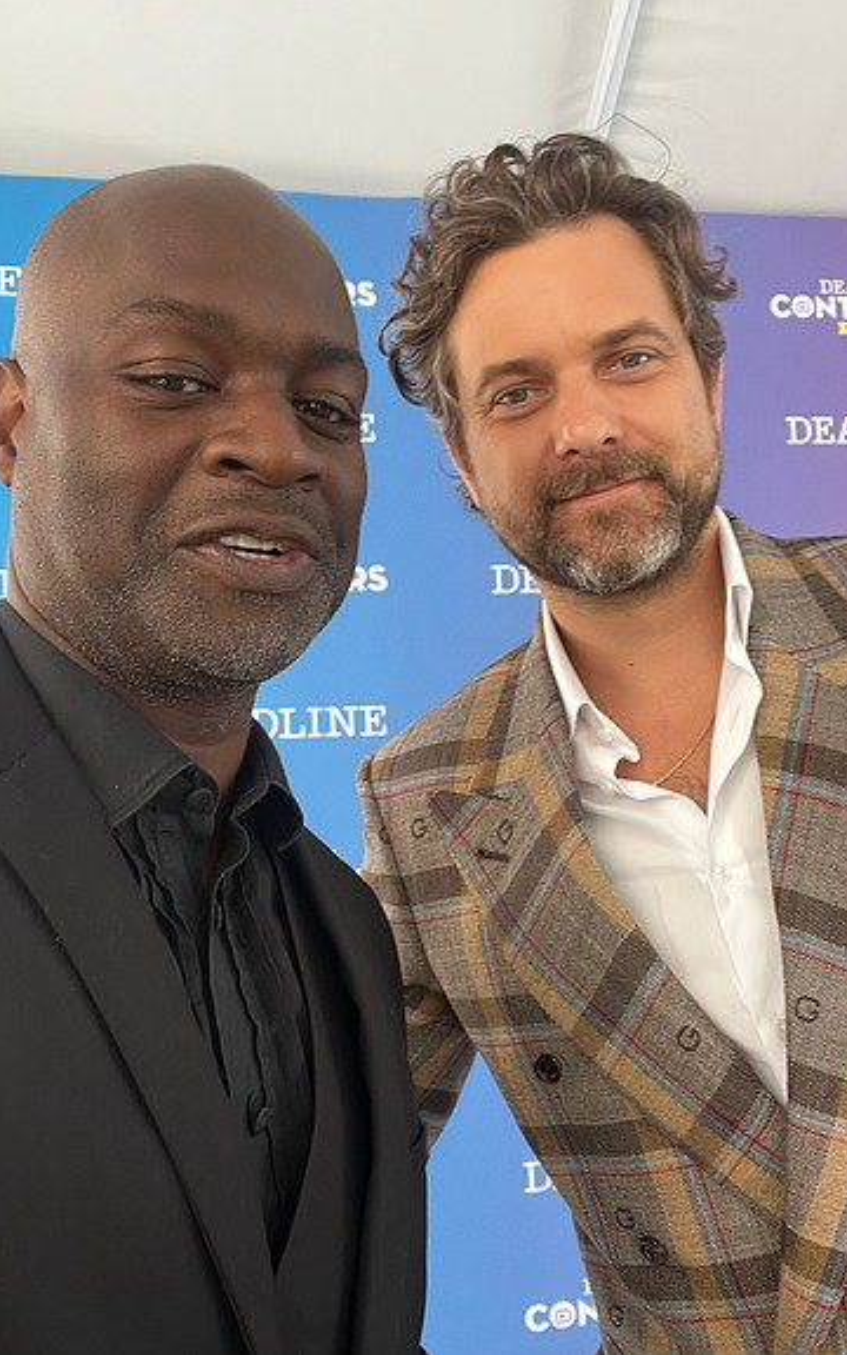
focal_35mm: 32
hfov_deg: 39.4
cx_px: 467
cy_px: 678
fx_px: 1182
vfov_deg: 59.7
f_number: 2.2
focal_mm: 2.71
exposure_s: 1/71
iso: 100
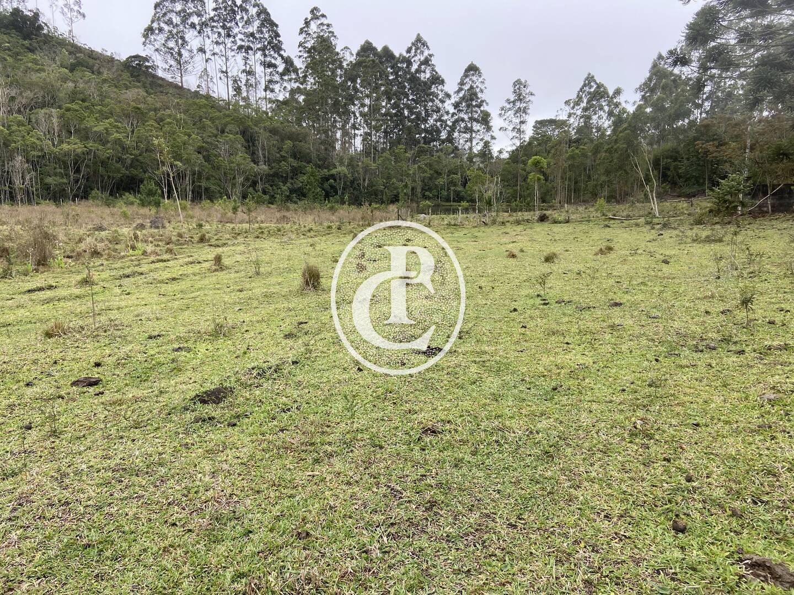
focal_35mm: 26
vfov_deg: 53.1
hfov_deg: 67.3
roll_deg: -0.1
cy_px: 298
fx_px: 596
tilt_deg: -12.2
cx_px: 397
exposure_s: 1/519
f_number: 1.8
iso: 32
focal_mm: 4.25
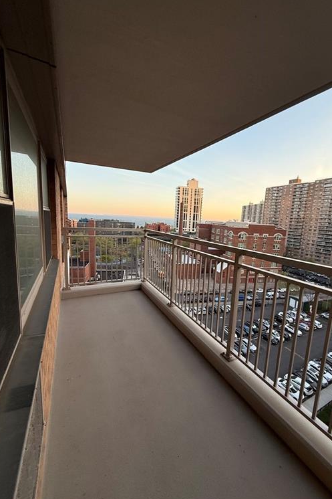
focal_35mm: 15
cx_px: 182
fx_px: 208
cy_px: 251
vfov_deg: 100.4
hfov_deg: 77.1
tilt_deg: -8.5
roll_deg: -4.2
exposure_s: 1/146
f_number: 2.2
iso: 50
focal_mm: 2.22
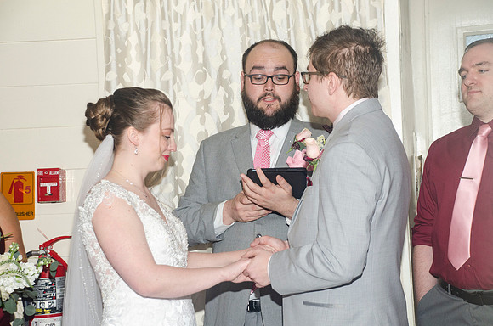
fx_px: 1189
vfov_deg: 15.6
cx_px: 246
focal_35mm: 87
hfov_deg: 23.4
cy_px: 163
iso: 400
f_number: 5.6
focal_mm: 58
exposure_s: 1/60
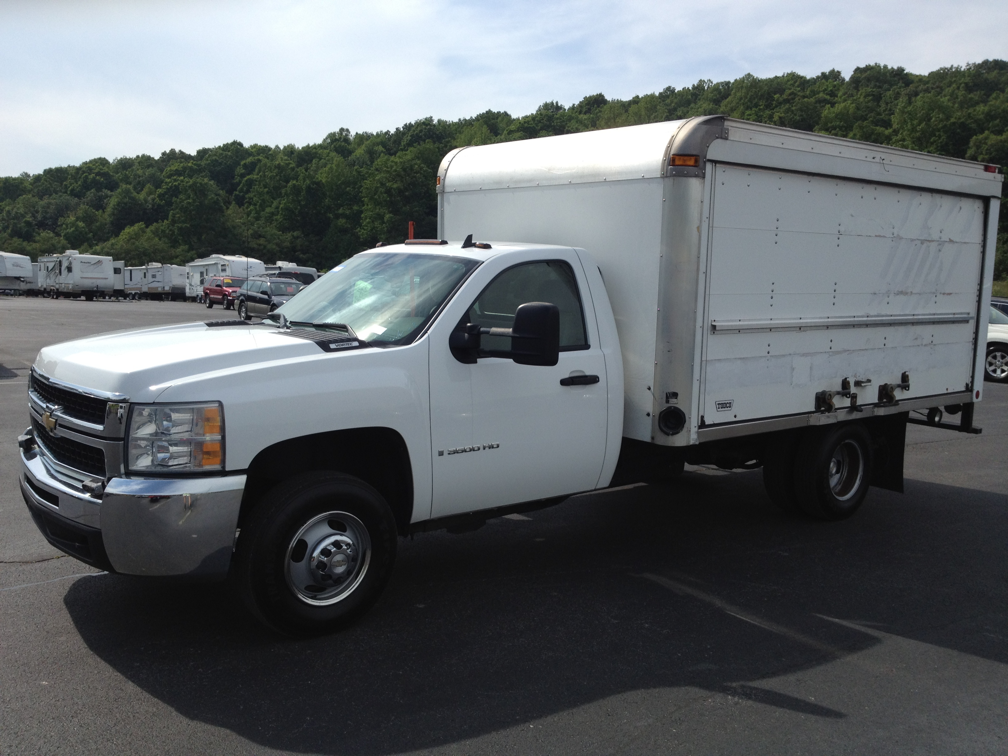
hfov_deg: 52.6
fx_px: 1019
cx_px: 504
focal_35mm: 35
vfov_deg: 40.7
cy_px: 378
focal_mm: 4.28
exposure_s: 1/2045
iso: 64
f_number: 2.4
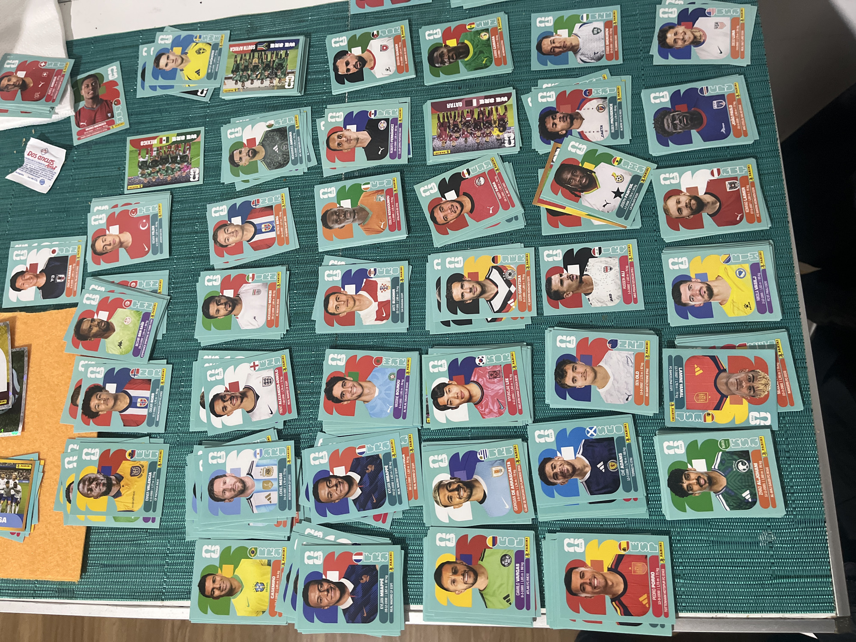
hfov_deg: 67.3
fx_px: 643
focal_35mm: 26
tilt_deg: -74.4
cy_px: 321
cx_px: 428
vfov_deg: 53.1
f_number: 1.6
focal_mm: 5.1
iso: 500
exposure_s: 1/33
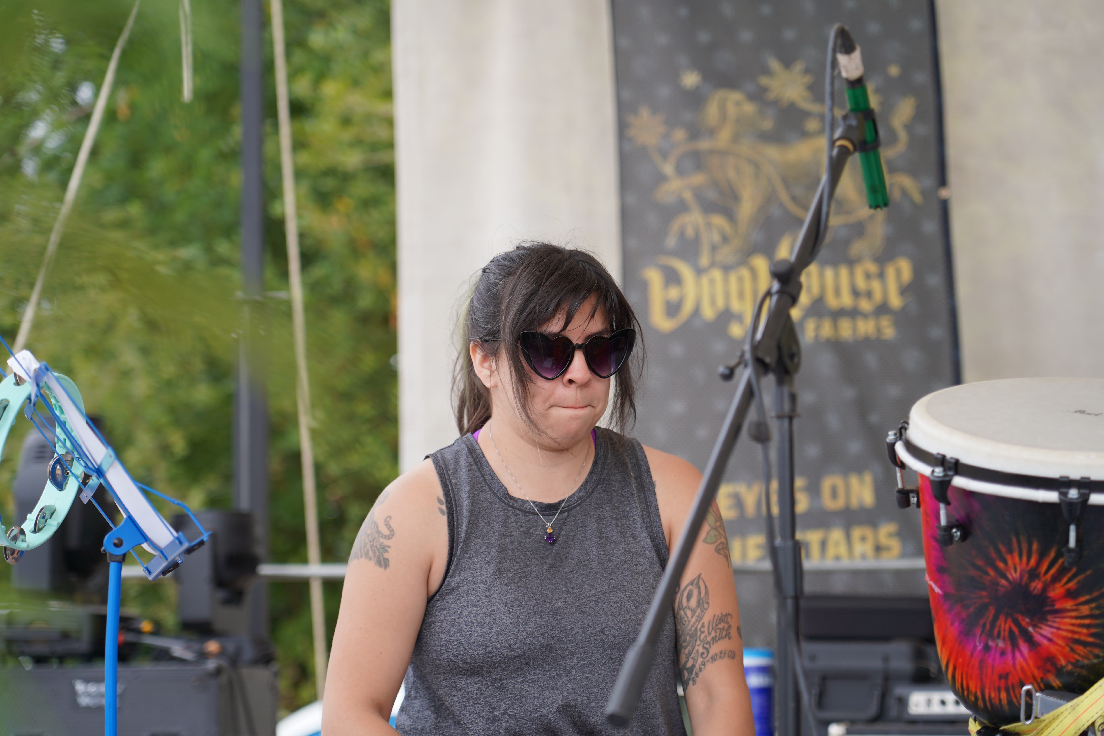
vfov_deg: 13.0
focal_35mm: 105
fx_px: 3220
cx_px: 552
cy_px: 368
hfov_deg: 19.5
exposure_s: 1/200
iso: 100
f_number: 4
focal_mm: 105
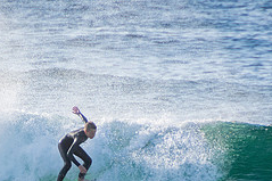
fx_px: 10985
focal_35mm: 1455
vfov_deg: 0.9
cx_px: 60
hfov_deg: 1.4
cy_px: 204
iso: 360
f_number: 5.6
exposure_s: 1/2500
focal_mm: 400
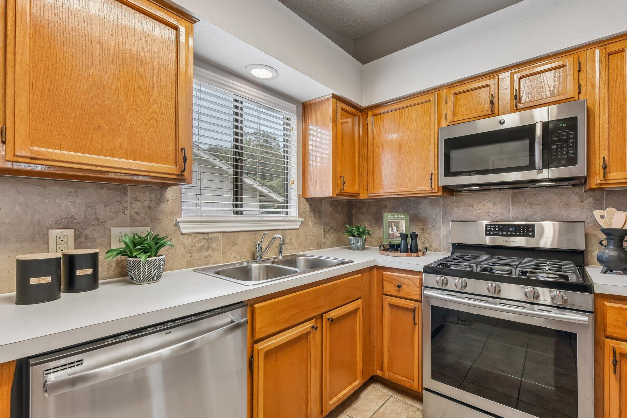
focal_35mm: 16
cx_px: 329
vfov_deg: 73.7
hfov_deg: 96.7
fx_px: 279
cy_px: 215
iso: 280
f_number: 8
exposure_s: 1/15
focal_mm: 14
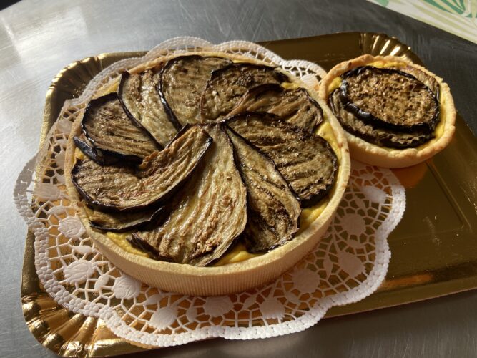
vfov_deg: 53.0
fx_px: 358
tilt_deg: -56.3
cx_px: 238
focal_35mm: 26
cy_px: 179
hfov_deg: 67.3
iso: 50
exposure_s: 1/122
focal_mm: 4.25
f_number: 1.8
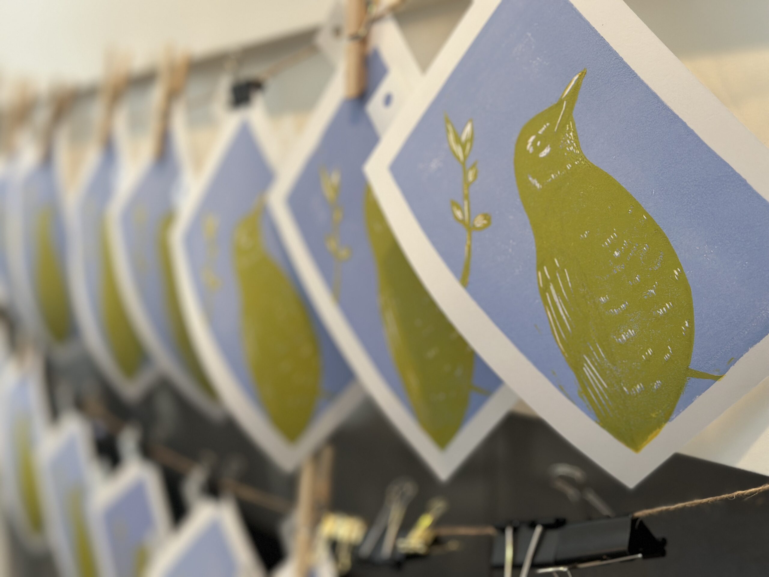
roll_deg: +0.1
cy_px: 288
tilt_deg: -4.9
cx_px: 384
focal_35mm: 48
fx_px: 1066
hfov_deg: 39.7
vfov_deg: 30.3
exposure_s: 1/60
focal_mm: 6.86
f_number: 1.78
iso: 250
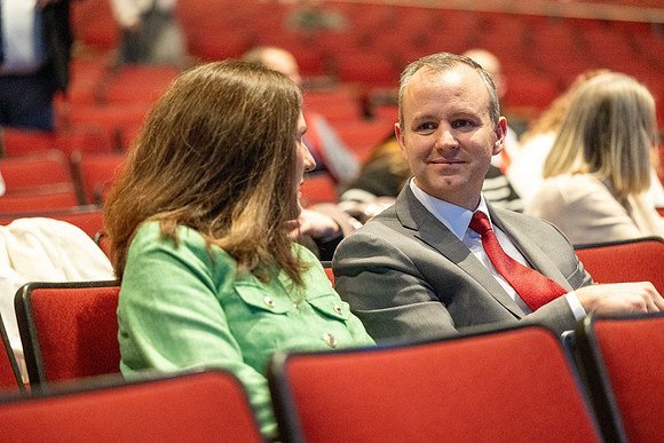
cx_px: 332
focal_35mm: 115
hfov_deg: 17.8
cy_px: 222
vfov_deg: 11.9
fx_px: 2122
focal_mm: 115
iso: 10000
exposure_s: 1/100
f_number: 2.8
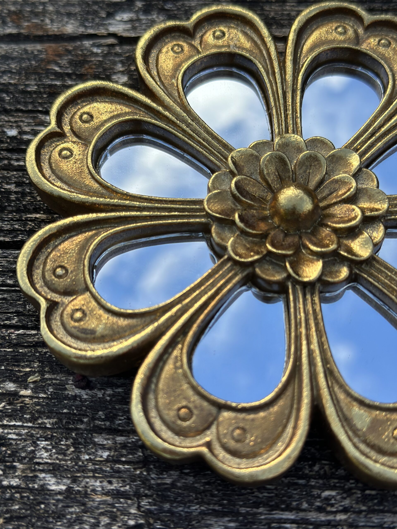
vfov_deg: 39.7
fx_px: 734
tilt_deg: -59.0
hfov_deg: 30.3
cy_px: 264
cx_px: 198
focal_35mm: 48
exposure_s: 1/2304
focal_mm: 6.86
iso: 100
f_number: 1.78
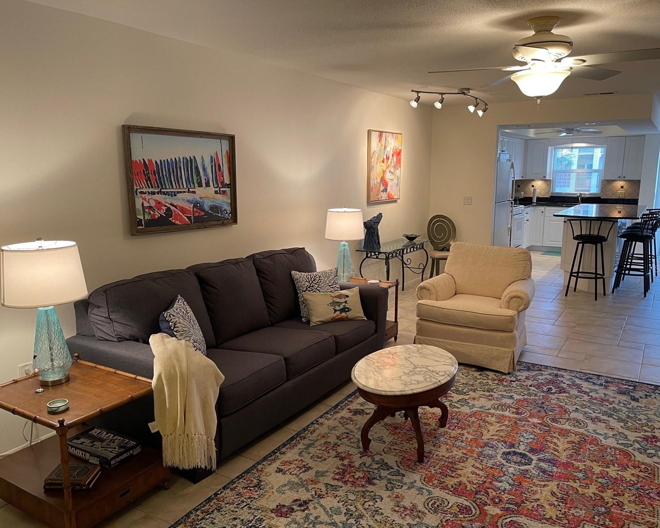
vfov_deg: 51.5
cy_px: 269
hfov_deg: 62.2
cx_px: 334
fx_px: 547
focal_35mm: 28
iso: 100
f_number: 1.6
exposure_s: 1/60
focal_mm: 5.1
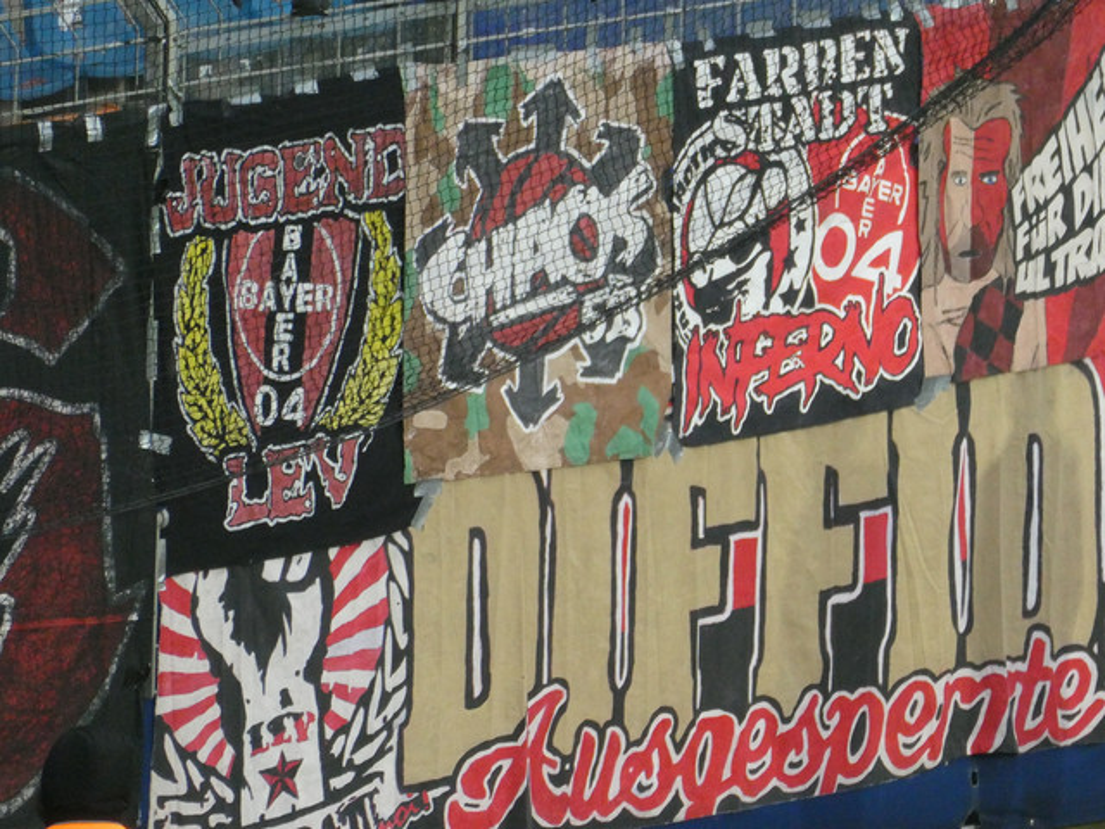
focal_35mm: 798
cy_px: 414
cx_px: 552
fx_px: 25473
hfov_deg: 2.5
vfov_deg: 1.9
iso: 800
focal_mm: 129
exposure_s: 1/125
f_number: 6.4
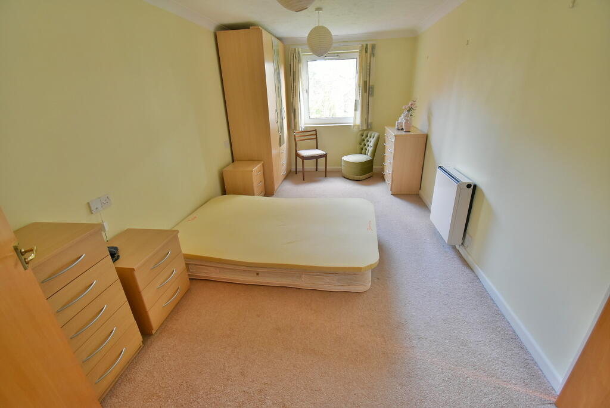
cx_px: 305
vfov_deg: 77.4
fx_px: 254
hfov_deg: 100.4
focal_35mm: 15
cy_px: 204
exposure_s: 1/15
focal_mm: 10
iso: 1600
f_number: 4.5
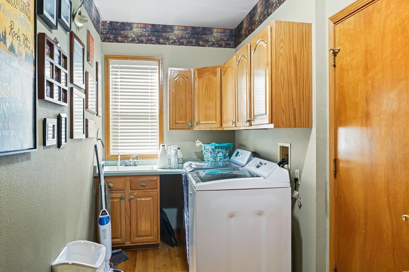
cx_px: 223
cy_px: 128
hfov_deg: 65.3
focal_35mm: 28
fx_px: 318
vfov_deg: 46.4
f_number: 9
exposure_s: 3.2
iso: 100
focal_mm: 22
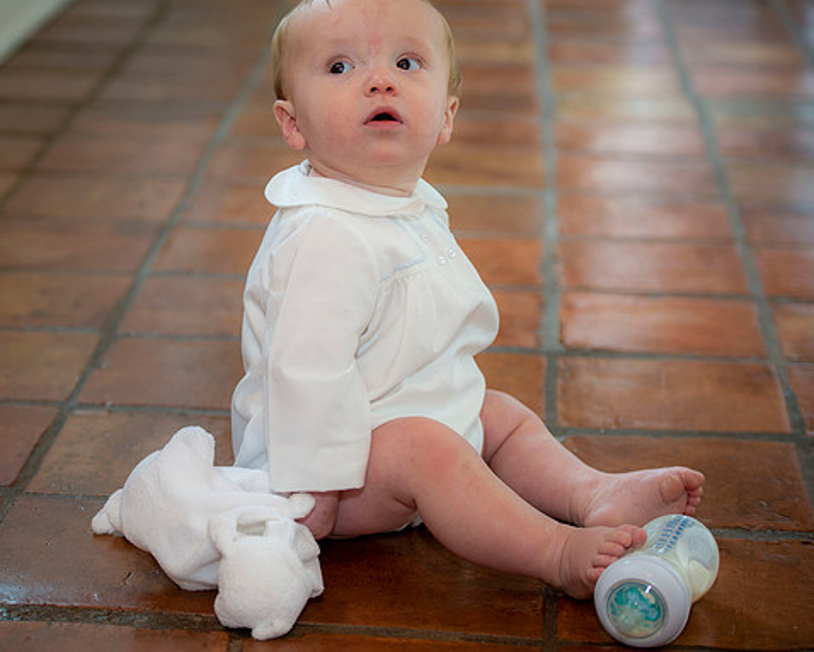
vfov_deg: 16.0
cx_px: 284
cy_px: 333
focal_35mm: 96
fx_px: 2314
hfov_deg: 19.9
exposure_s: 1/60
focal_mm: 70
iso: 640
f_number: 2.8
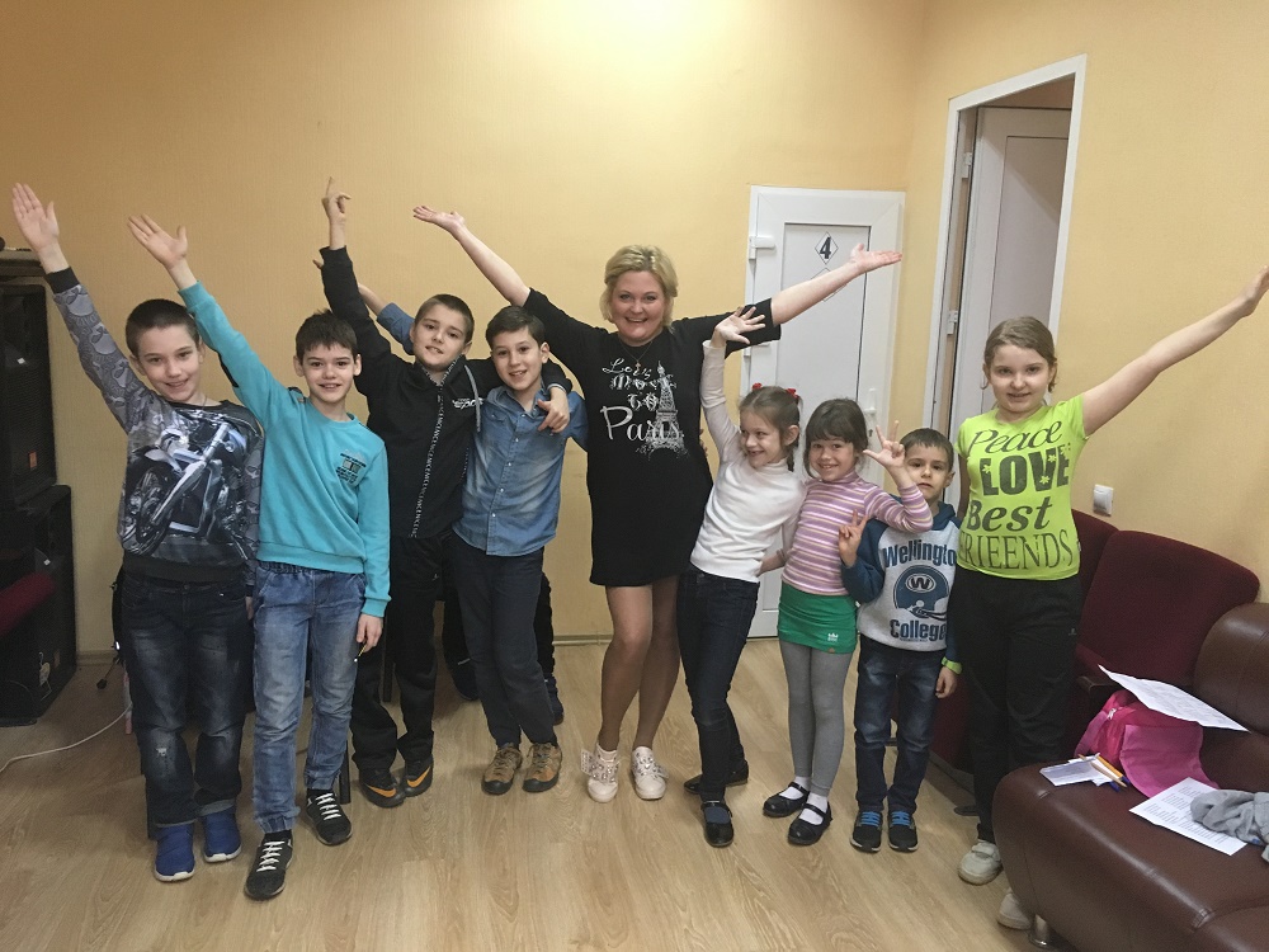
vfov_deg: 48.2
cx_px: 634
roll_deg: -2.6
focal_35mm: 29
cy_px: 476
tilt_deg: -10.5
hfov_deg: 61.7
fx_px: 1063
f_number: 2.2
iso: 200
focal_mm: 4.15
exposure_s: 1/33
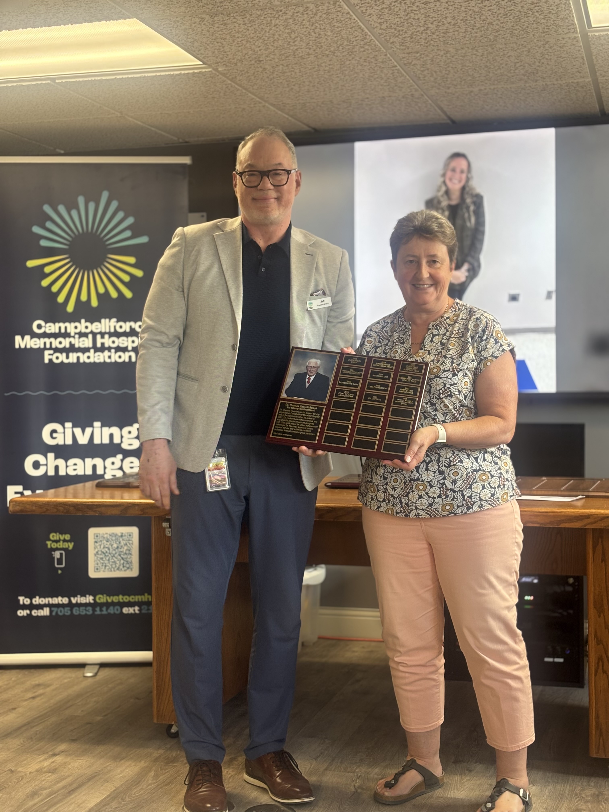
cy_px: 406
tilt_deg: -1.0
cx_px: 304
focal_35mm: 52
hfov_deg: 28.0
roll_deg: -0.7
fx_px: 1220
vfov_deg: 36.8
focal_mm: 5.96
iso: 80
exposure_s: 1/60
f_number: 1.6
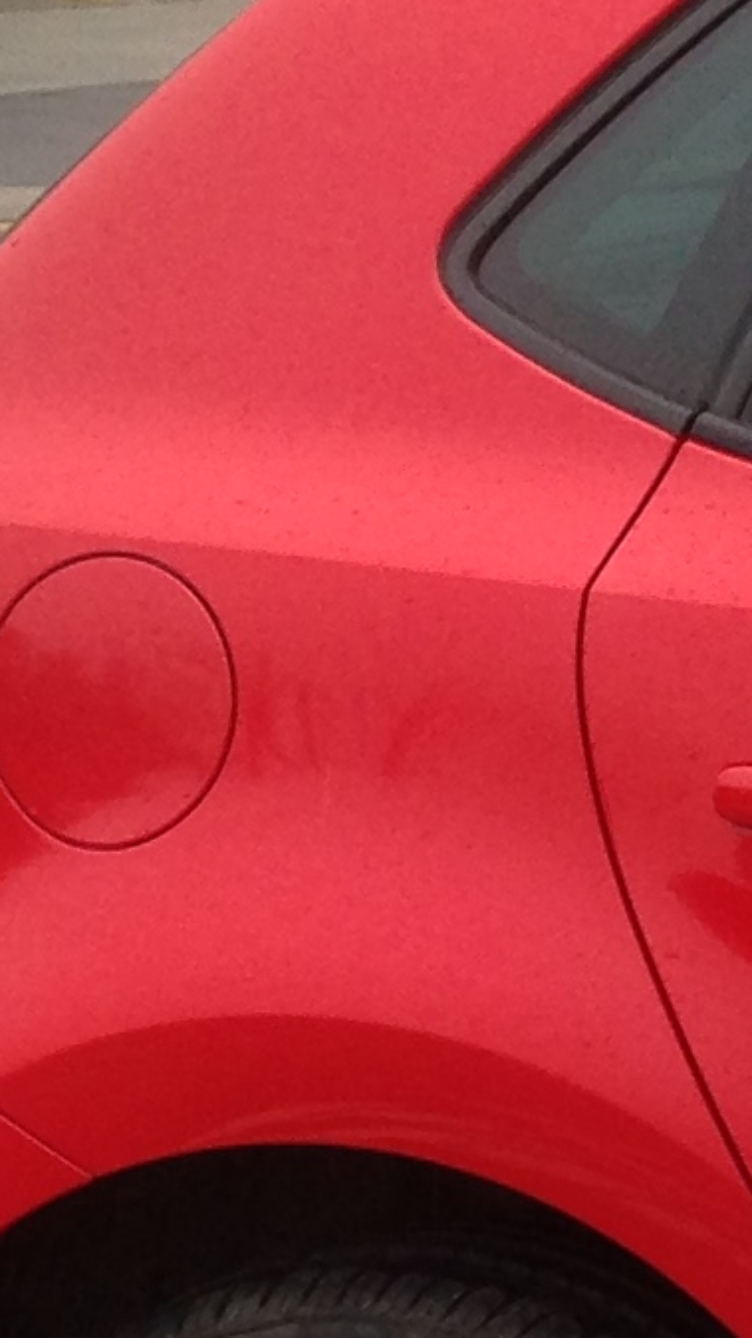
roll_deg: -1.9
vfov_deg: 12.3
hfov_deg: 6.4
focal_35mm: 174
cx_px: 2165
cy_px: 1062
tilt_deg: -13.0
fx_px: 6170
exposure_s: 1/274
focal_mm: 4.12
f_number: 2.4
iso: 50
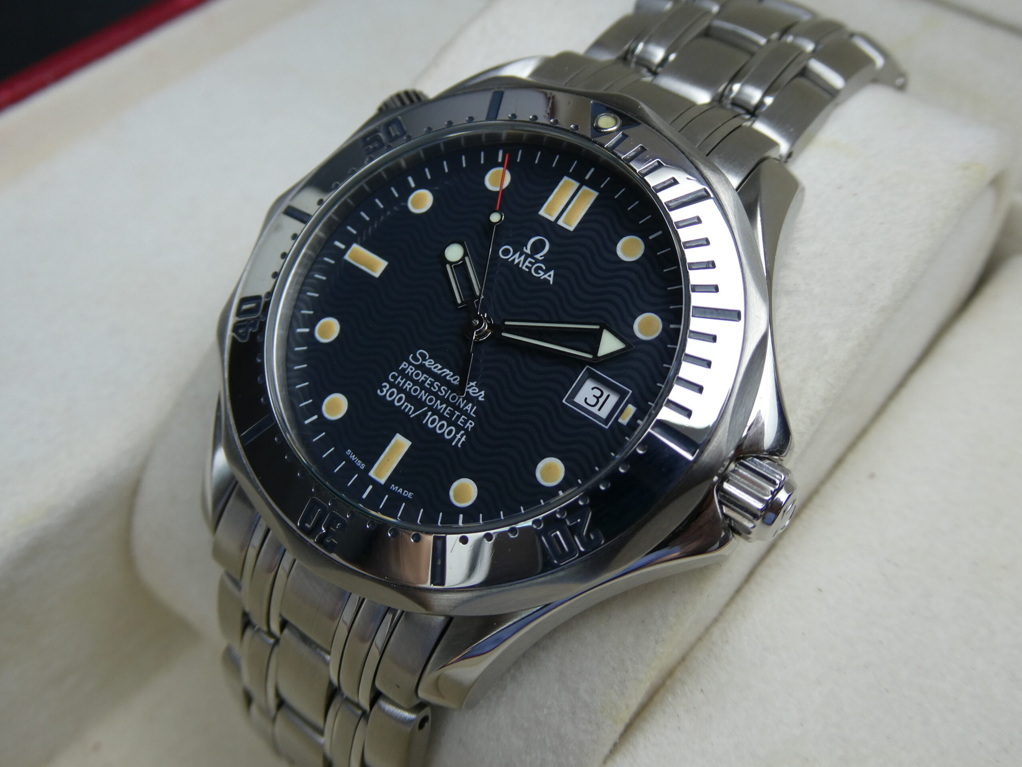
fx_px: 1092
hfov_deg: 50.1
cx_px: 511
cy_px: 384
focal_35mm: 37
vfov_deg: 38.7
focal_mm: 6.7
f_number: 3.7
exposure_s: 1/80
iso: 100
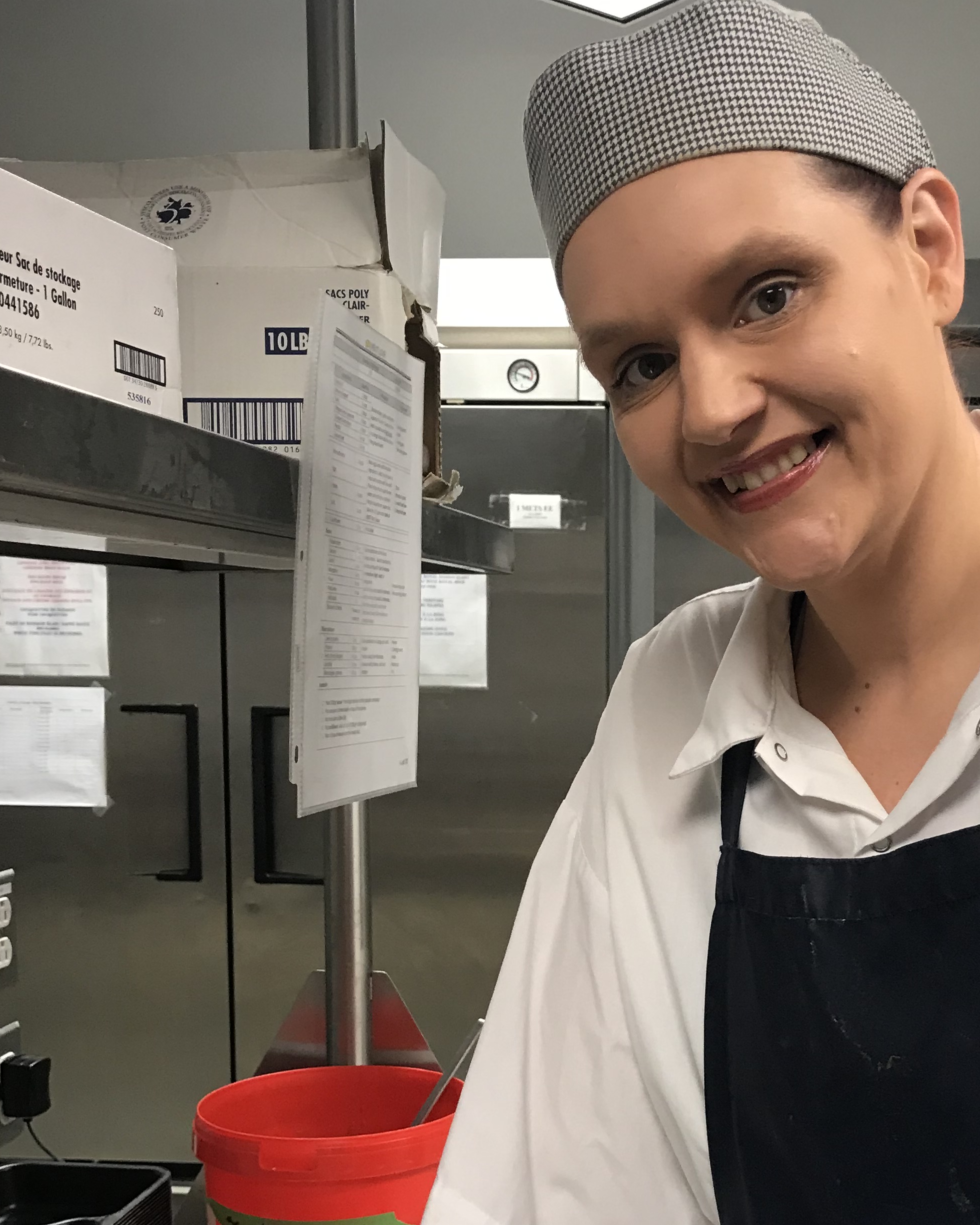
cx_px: 710
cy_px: 829
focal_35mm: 45
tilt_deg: -4.7
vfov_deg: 40.6
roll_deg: -0.5
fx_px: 1632
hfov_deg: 32.9
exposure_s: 1/30
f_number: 1.8
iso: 40
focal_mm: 3.99
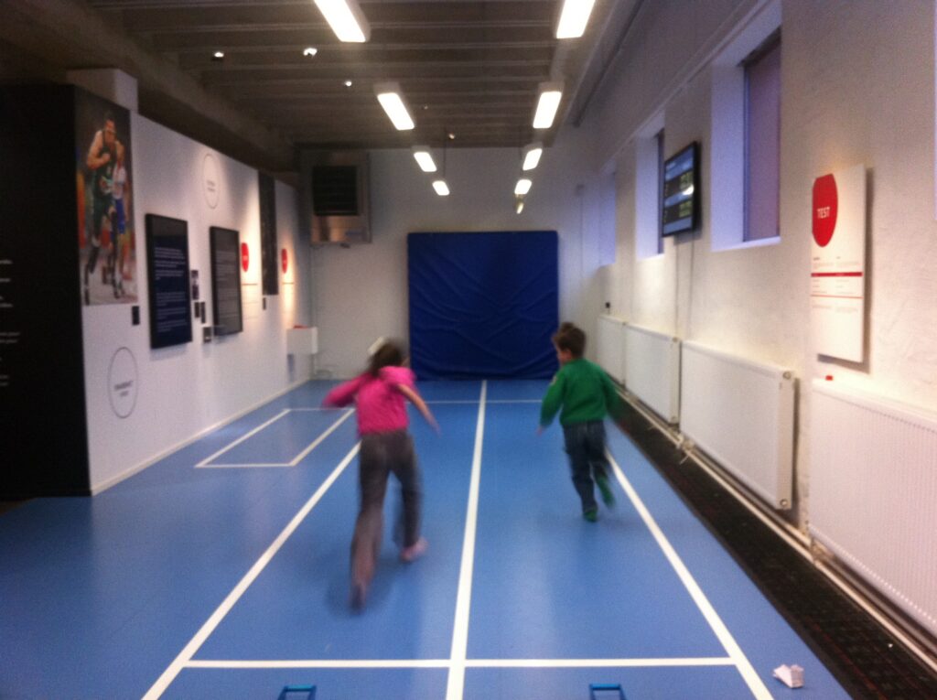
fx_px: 946
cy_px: 350
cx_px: 468
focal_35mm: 35
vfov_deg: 40.6
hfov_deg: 52.7
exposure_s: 1/15
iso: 160
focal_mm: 3.85
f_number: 2.8
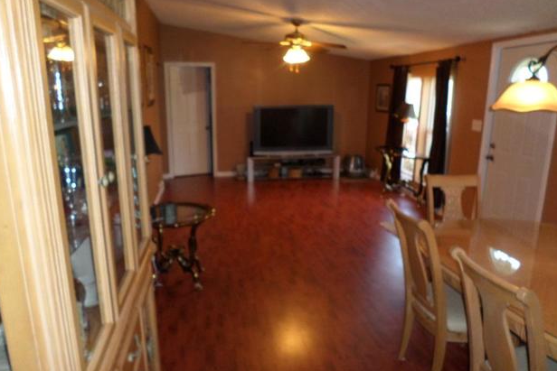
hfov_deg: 67.4
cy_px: 206
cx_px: 278
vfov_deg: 47.9
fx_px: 418
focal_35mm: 27
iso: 160
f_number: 2.5
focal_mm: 4.5
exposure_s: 1/30
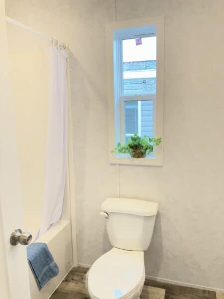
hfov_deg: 49.7
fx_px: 242
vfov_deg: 63.4
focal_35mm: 28
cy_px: 150
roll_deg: +1.3
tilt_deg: -8.4
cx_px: 112
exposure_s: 1/120
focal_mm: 3.99
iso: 64
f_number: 1.8
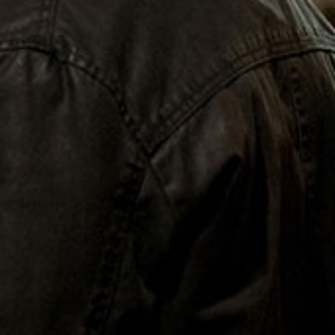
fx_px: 4489
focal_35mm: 410
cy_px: -56
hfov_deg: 4.2
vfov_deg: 4.3
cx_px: -282
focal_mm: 83.8
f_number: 3.6
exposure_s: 1/60
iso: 3200
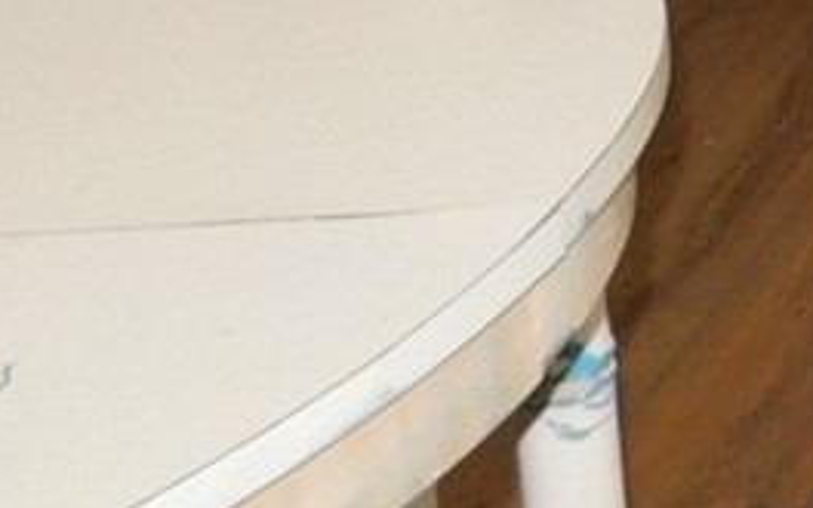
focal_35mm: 148
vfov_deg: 7.5
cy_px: -1161
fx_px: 3279
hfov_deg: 11.8
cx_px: 1891
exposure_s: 1/30
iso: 200
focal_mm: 4
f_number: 3
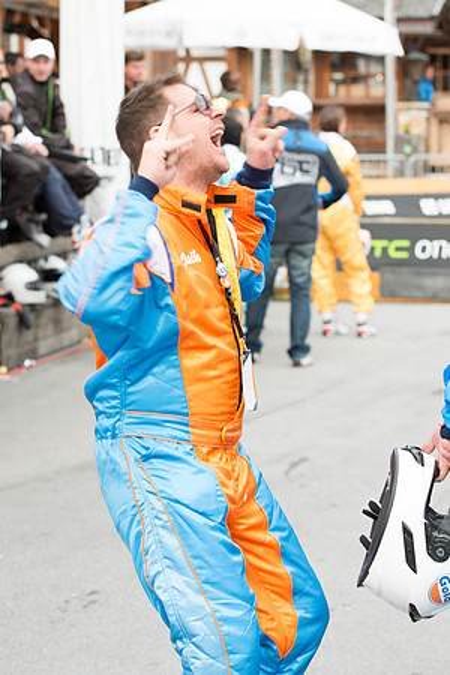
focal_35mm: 70
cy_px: 338
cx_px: 225
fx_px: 1312
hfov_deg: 19.5
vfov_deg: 28.8
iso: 400
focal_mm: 70
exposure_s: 1/80
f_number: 4
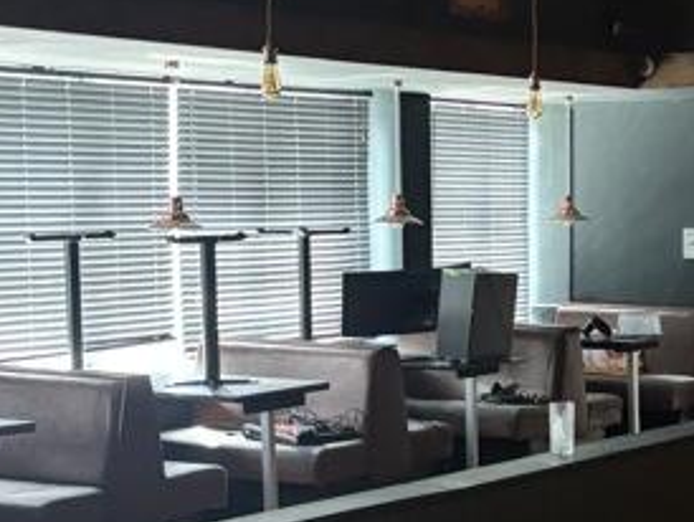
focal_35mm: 97
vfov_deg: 15.2
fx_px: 1946
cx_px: 542
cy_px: 350
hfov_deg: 20.0
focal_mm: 5.96
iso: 400
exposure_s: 1/33
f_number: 1.6
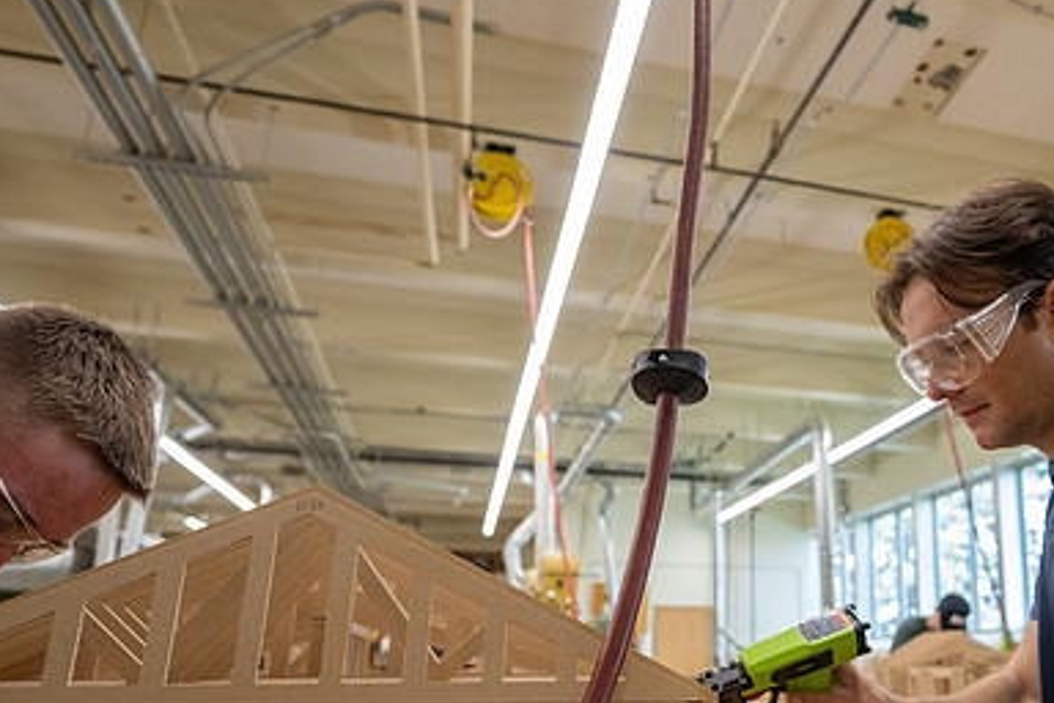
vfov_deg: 42.1
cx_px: 785
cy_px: 427
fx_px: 908
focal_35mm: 31
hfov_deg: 57.4
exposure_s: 1/400
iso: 1600
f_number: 4
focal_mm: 20.5
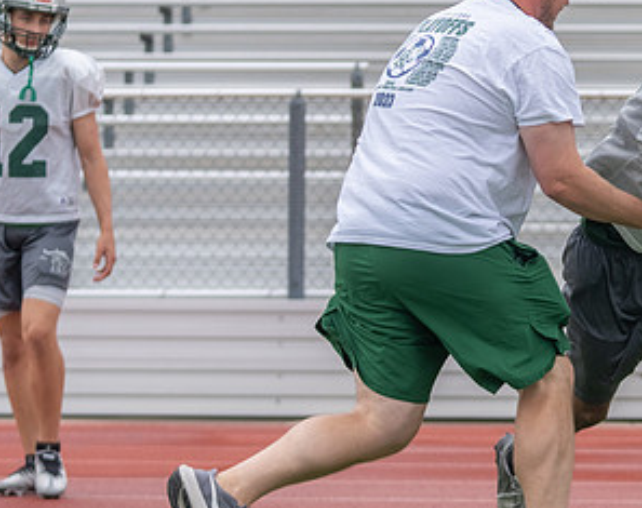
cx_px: 640
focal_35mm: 225
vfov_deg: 6.8
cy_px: 147
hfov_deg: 8.6
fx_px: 4257
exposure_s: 1/1250
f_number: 2.8
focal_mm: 78
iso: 160
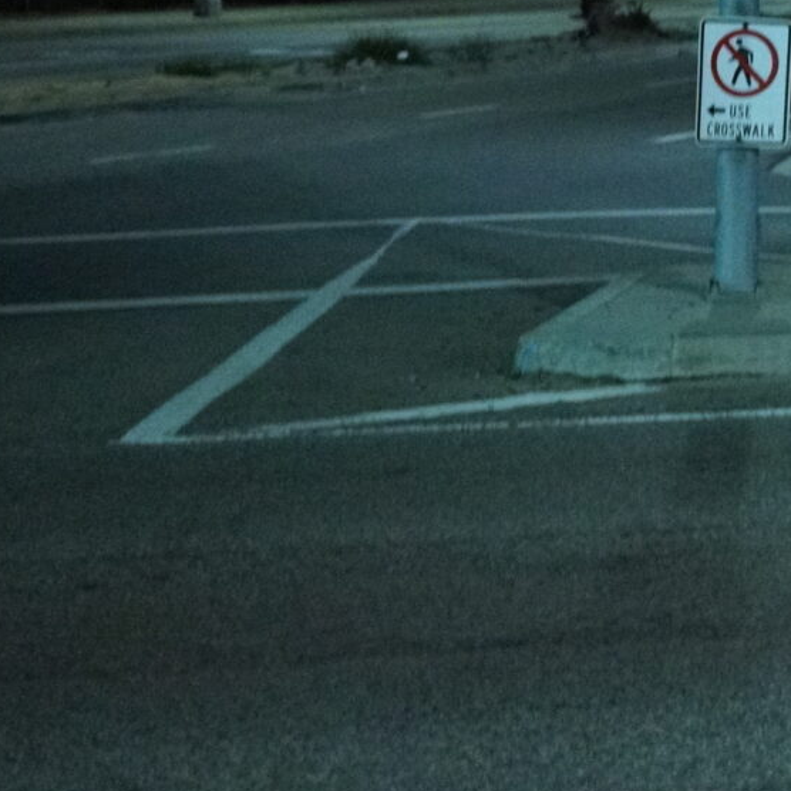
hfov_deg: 11.3
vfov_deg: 12.4
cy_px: -217
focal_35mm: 137
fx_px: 3542
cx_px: 1690
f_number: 2.8
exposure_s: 1/60
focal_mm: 35
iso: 10000
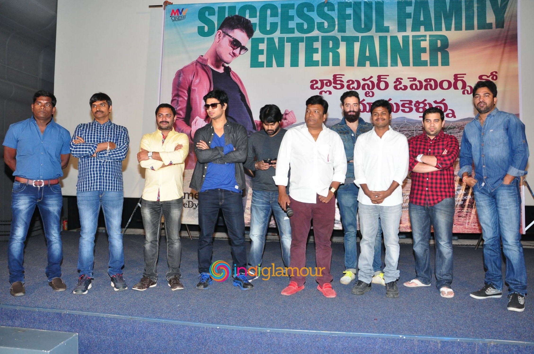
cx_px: 267
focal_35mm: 27
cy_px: 177
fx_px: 400
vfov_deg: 47.8
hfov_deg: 67.4
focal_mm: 18
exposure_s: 1/125
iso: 800
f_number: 5.6
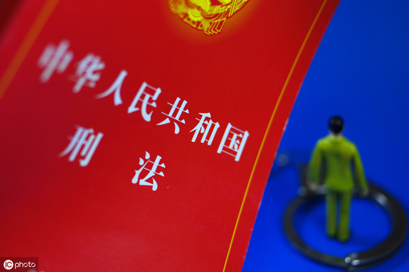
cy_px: 136
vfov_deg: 26.0
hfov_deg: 38.2
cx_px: 204
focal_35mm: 52
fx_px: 591
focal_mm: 35
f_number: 2.4
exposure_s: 1/125
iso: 100
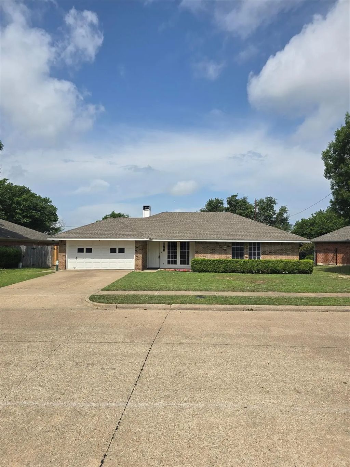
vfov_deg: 73.9
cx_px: 175
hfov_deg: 58.9
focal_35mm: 23
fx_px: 310
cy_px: 234
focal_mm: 6.3
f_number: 1.7
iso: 12
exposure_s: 1/1399
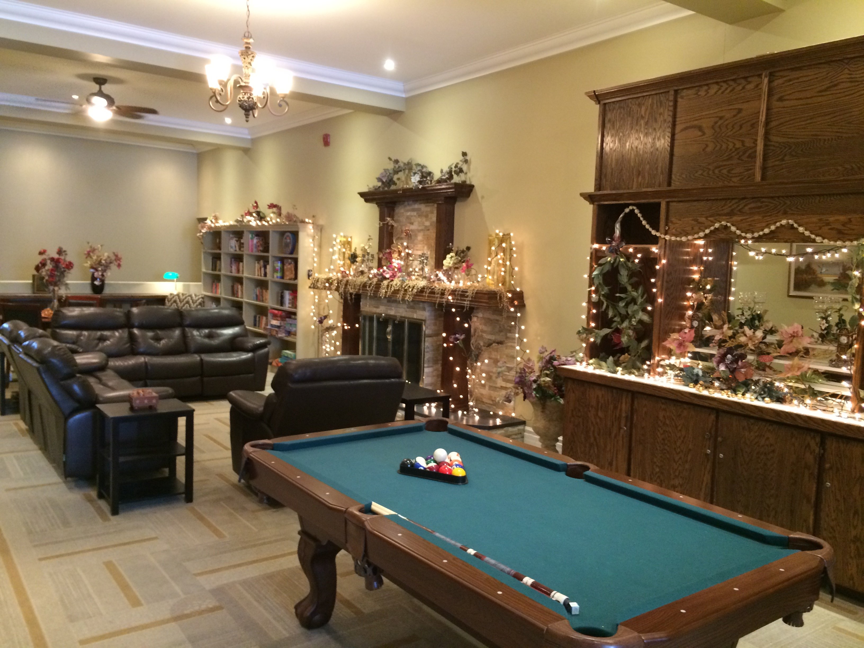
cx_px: 432
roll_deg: -2.2
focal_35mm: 29
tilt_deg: -5.1
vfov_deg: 48.2
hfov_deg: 61.7
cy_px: 324
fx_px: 724
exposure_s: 1/17
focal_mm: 4.15
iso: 320
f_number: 2.2
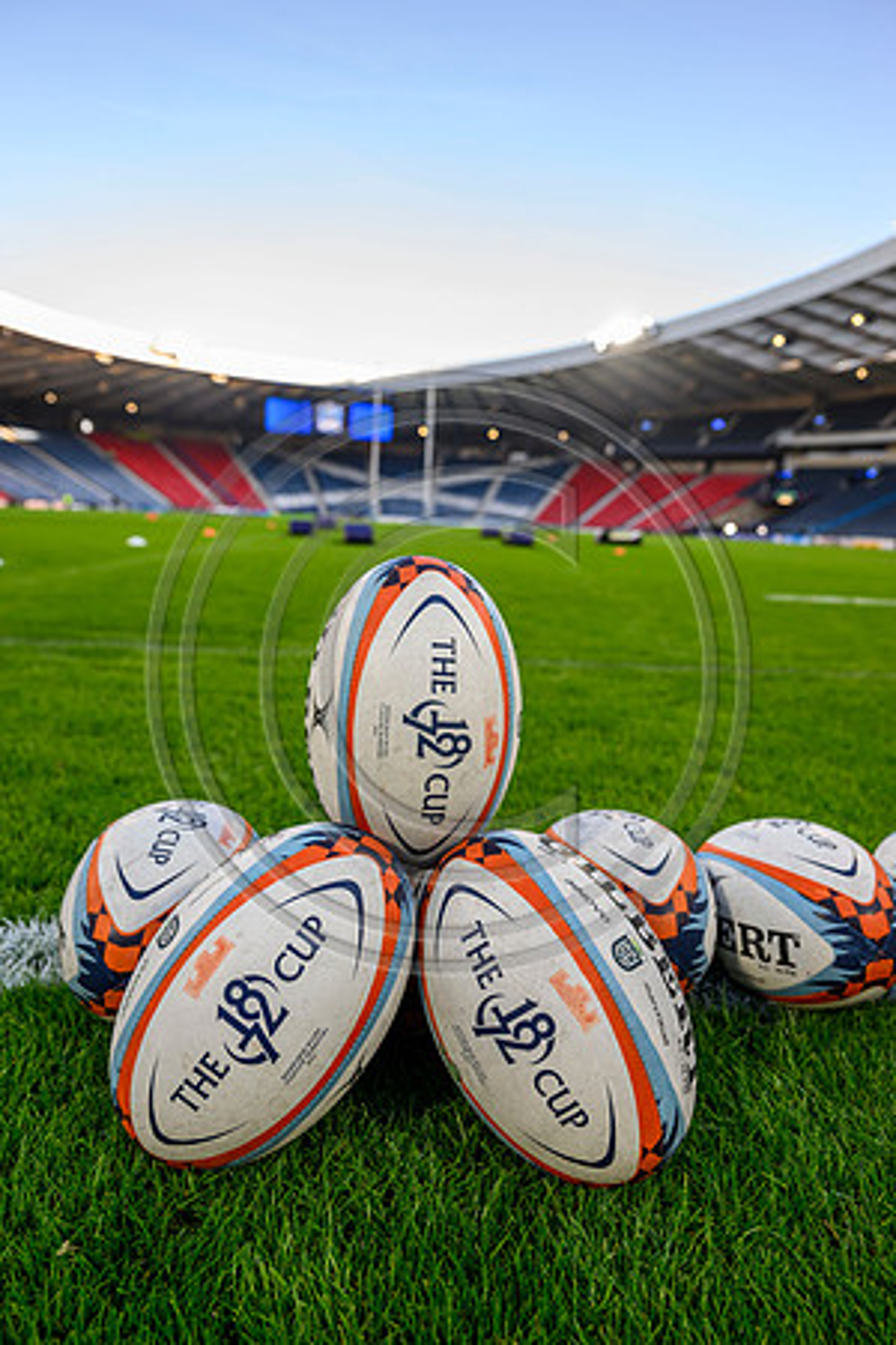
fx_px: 896
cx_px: 448
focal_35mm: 24
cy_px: 672
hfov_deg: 53.1
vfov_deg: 73.7
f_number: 3.5
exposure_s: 1/500
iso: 500
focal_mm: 24
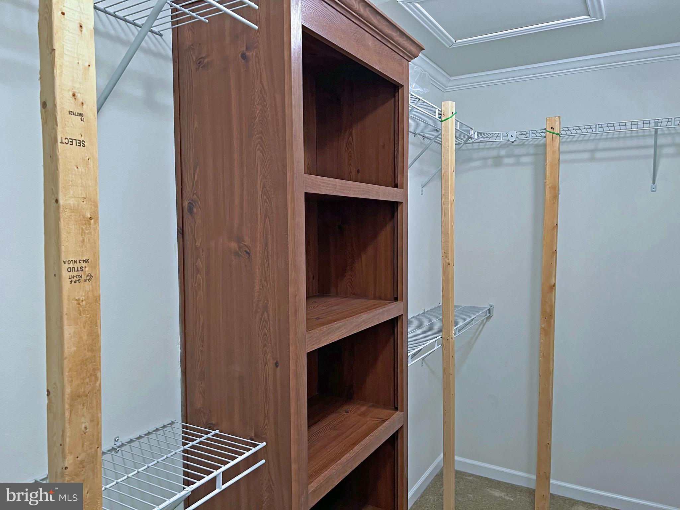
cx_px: 340
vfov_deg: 53.1
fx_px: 511
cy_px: 255
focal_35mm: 26
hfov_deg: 67.3
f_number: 1.5
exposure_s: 1/60
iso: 320
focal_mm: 5.7
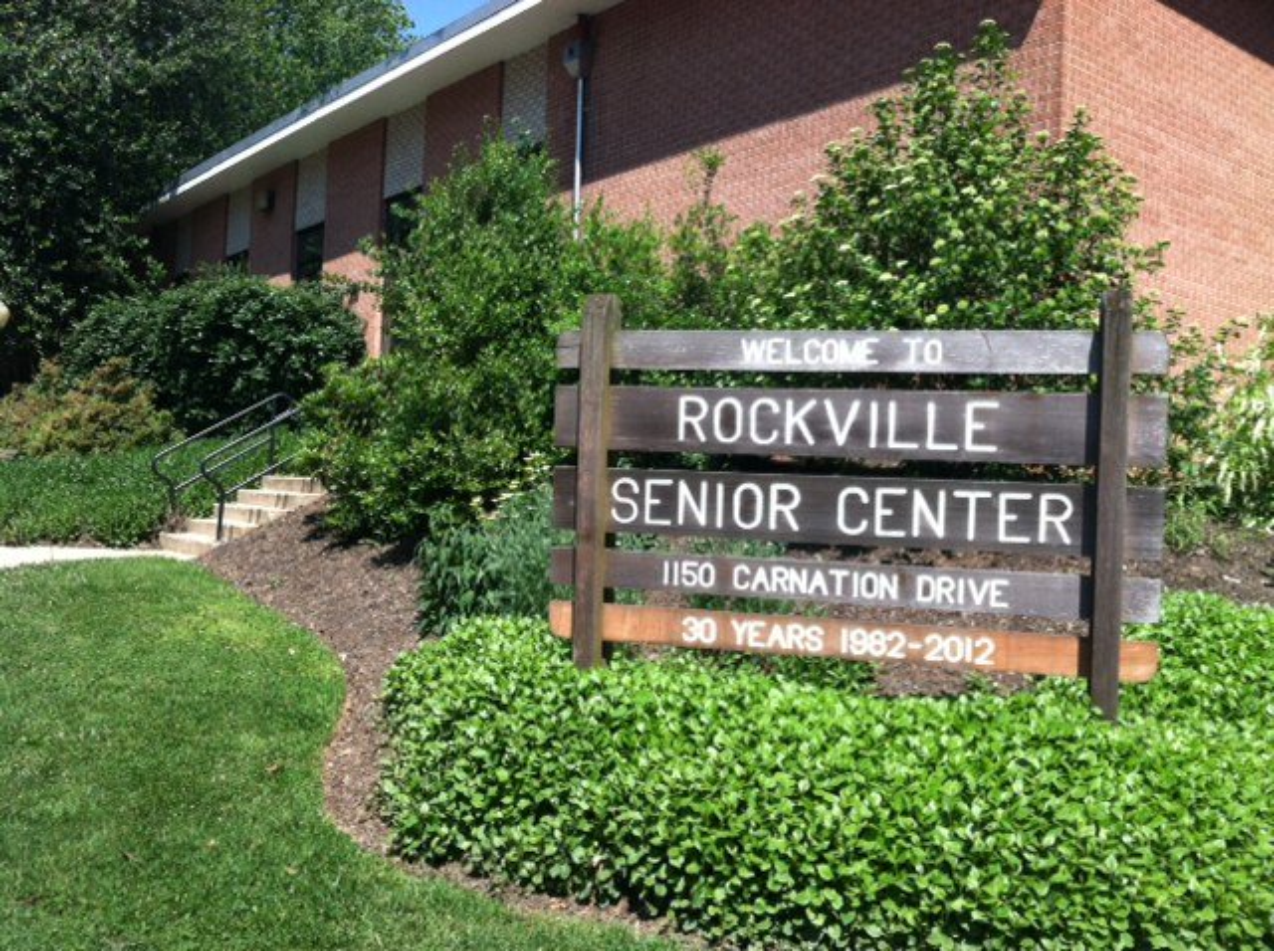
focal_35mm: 35
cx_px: 637
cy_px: 476
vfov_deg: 40.6
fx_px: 1286
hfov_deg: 52.7
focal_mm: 3.85
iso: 80
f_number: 2.8
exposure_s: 1/682
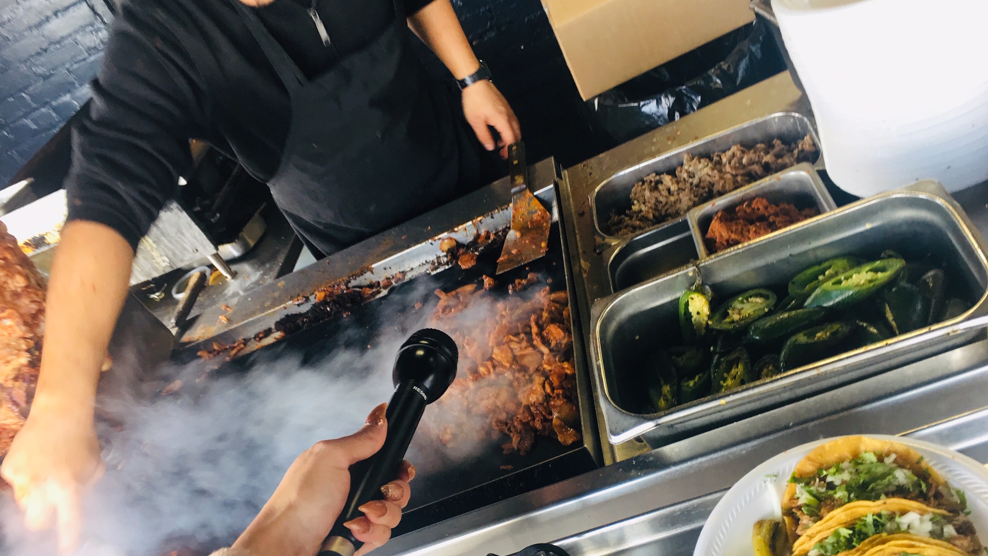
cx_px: 497
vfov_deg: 36.5
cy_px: 337
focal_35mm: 32
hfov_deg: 61.0
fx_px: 838
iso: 25
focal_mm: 4.15
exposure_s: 1/15
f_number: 2.2
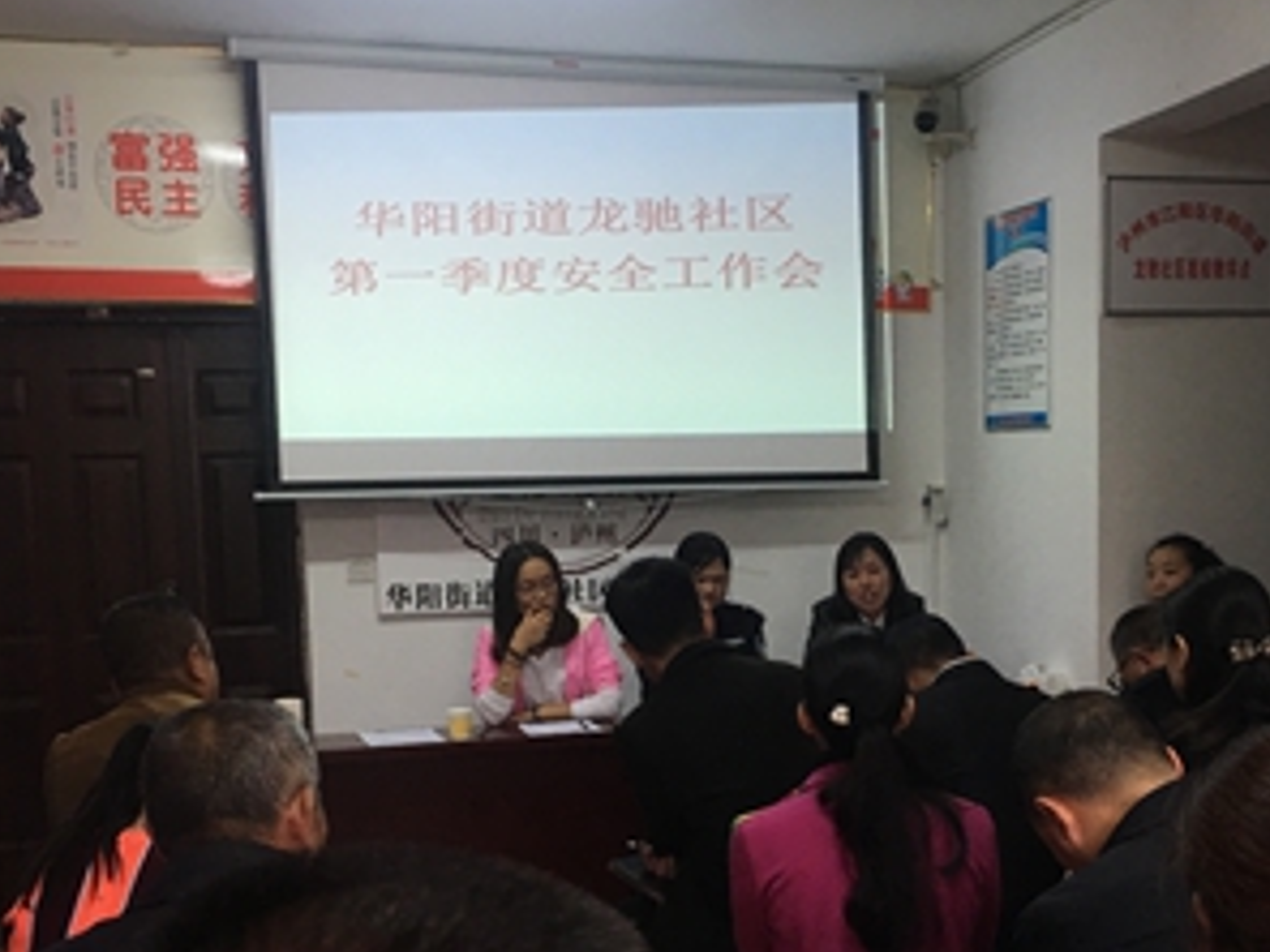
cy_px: 684
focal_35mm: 49
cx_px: 807
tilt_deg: -5.3
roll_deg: +0.8
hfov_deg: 38.6
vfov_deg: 29.3
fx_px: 1798
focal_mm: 4.15
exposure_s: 1/33
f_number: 2.2
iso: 32
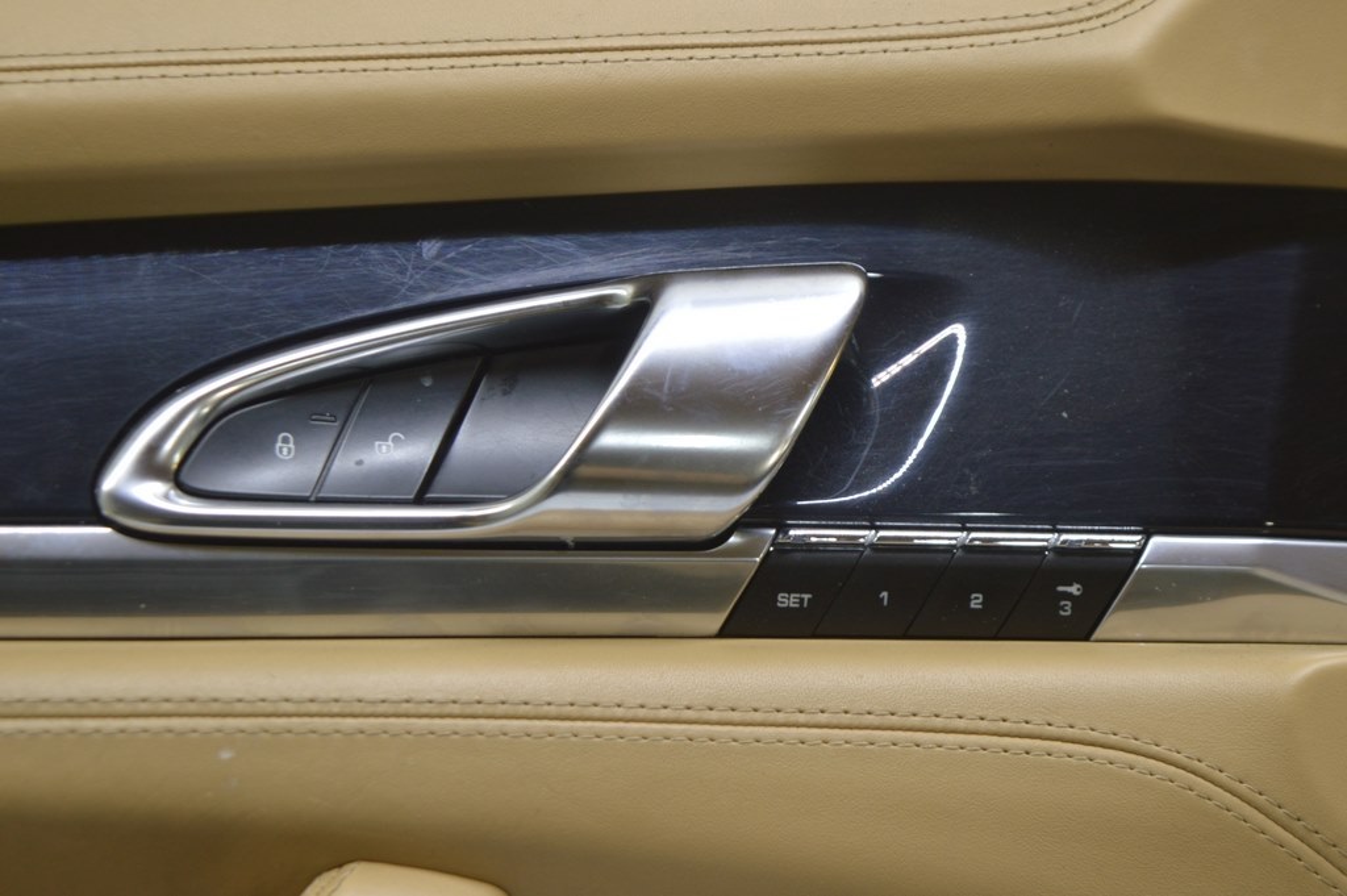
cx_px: 674
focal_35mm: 82
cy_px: 448
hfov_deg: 24.6
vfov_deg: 16.5
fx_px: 3084
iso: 400
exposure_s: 1/20
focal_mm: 55
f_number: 5.6
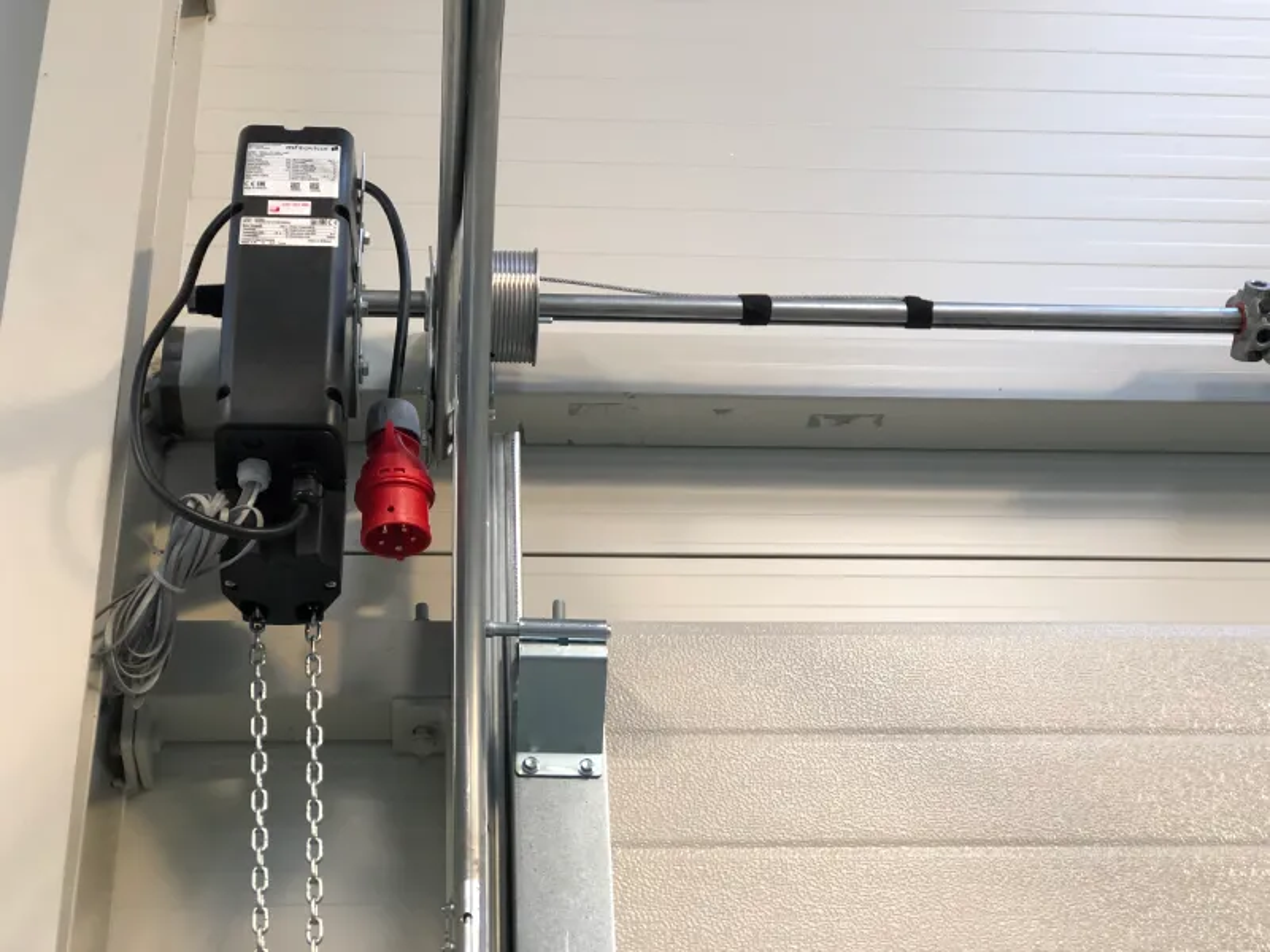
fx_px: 2091
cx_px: 635
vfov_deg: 25.7
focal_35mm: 57
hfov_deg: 33.8
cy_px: 476
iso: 200
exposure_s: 1/120
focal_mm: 6.6
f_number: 2.8
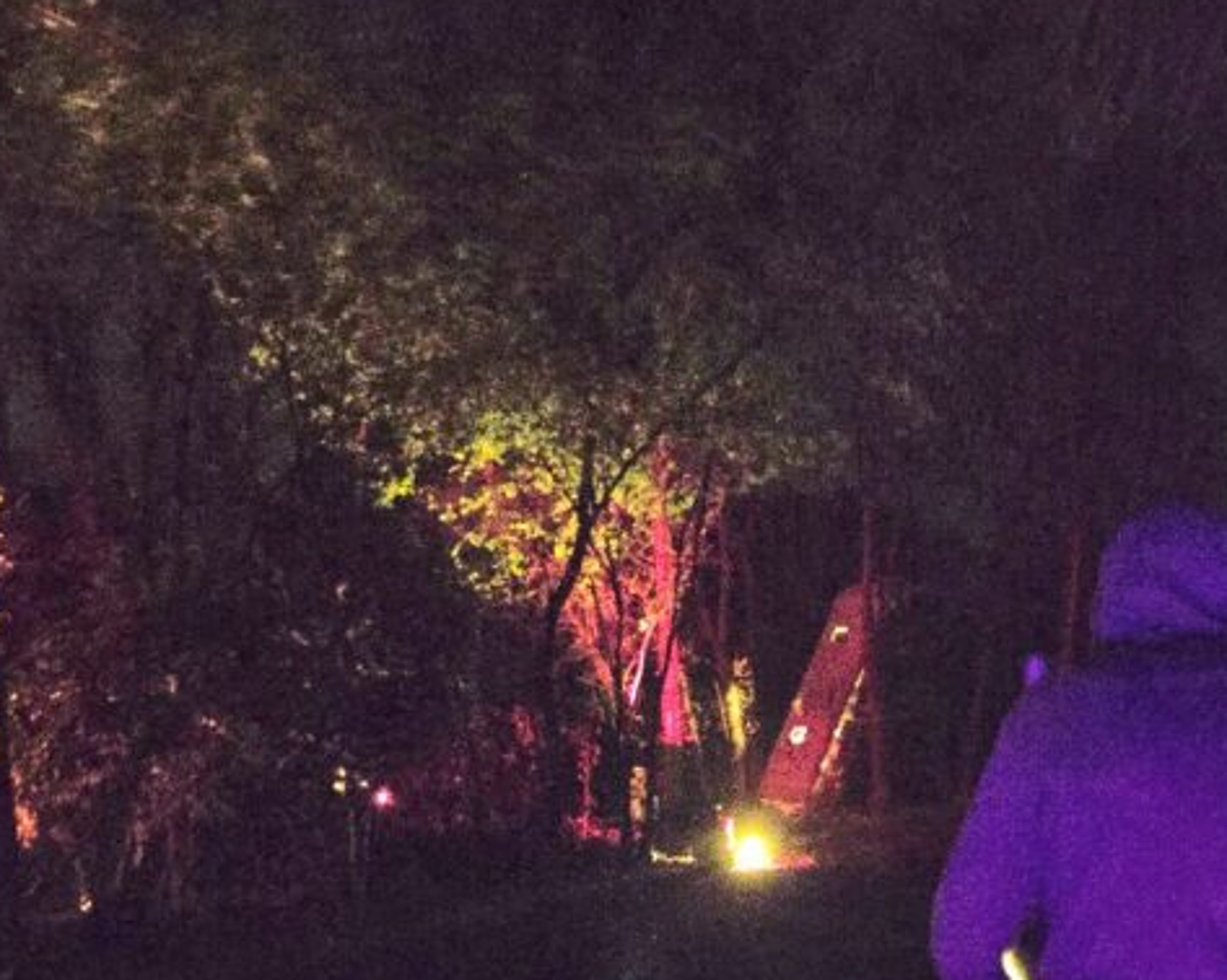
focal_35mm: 38
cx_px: 708
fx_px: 1379
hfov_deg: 47.8
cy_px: 920
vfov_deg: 36.2
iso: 8000
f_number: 1.8
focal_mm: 5.4
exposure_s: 1/15
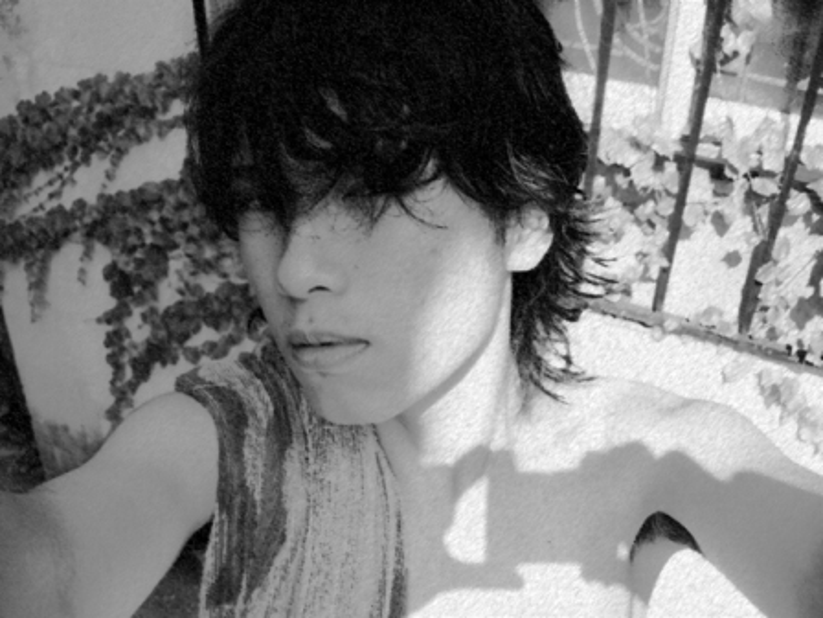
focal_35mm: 38
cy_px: 309
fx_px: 903
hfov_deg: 49.0
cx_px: 412
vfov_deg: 37.7
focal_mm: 7.8
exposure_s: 1/592
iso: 64
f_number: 2.8
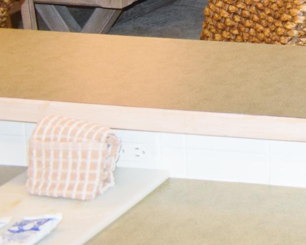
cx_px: 663
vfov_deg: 11.7
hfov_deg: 13.0
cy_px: -184
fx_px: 1114
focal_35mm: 123
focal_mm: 18
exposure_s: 1/100
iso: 800
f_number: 5.6
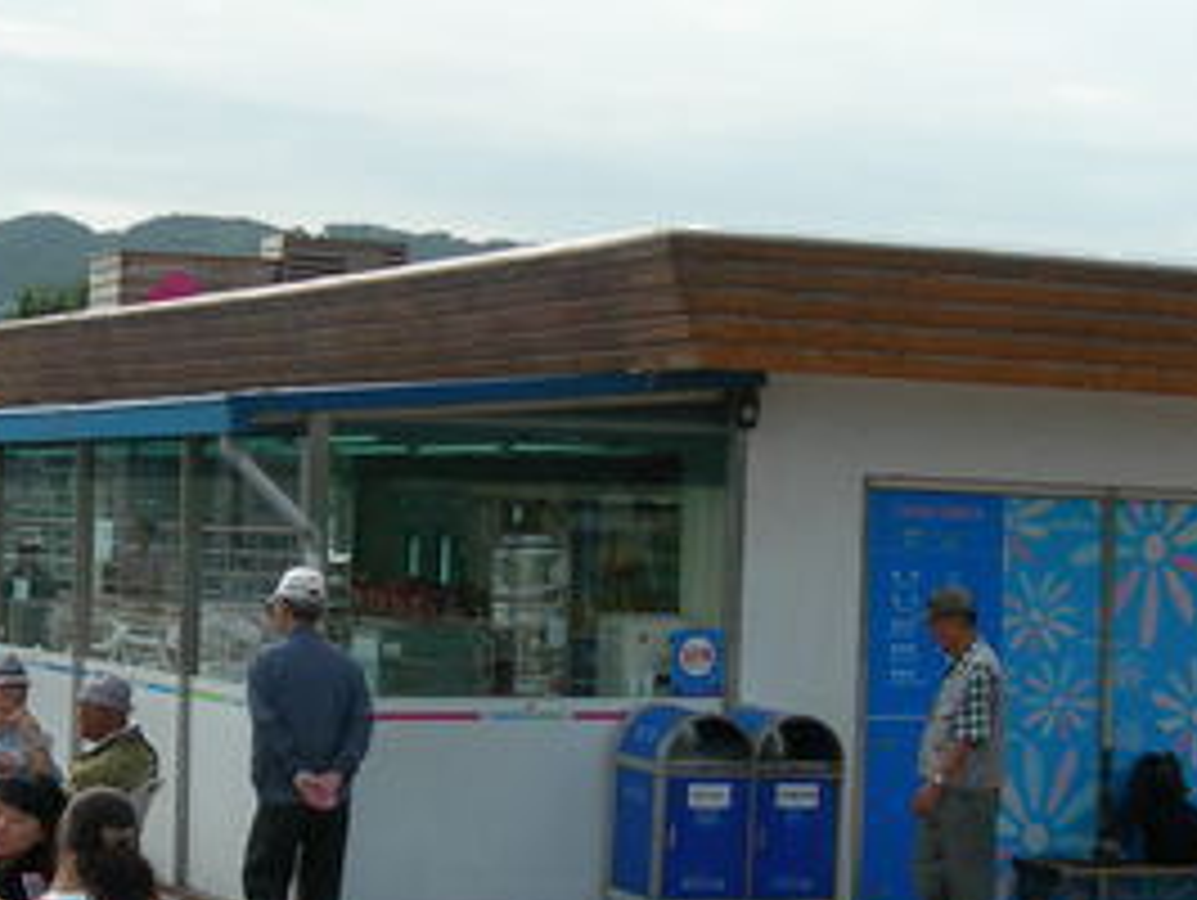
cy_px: 529
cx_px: 500
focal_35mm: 100
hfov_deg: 19.6
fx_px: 3461
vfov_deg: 14.8
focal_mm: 7.8
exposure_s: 1/525
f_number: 4.8
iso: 50
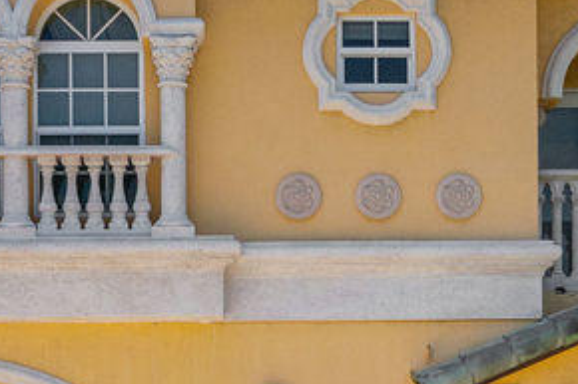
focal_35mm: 106
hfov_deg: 19.3
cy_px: 550
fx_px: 1701
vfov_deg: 12.4
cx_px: 263
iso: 320
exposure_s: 1/2500
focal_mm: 16
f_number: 7.1
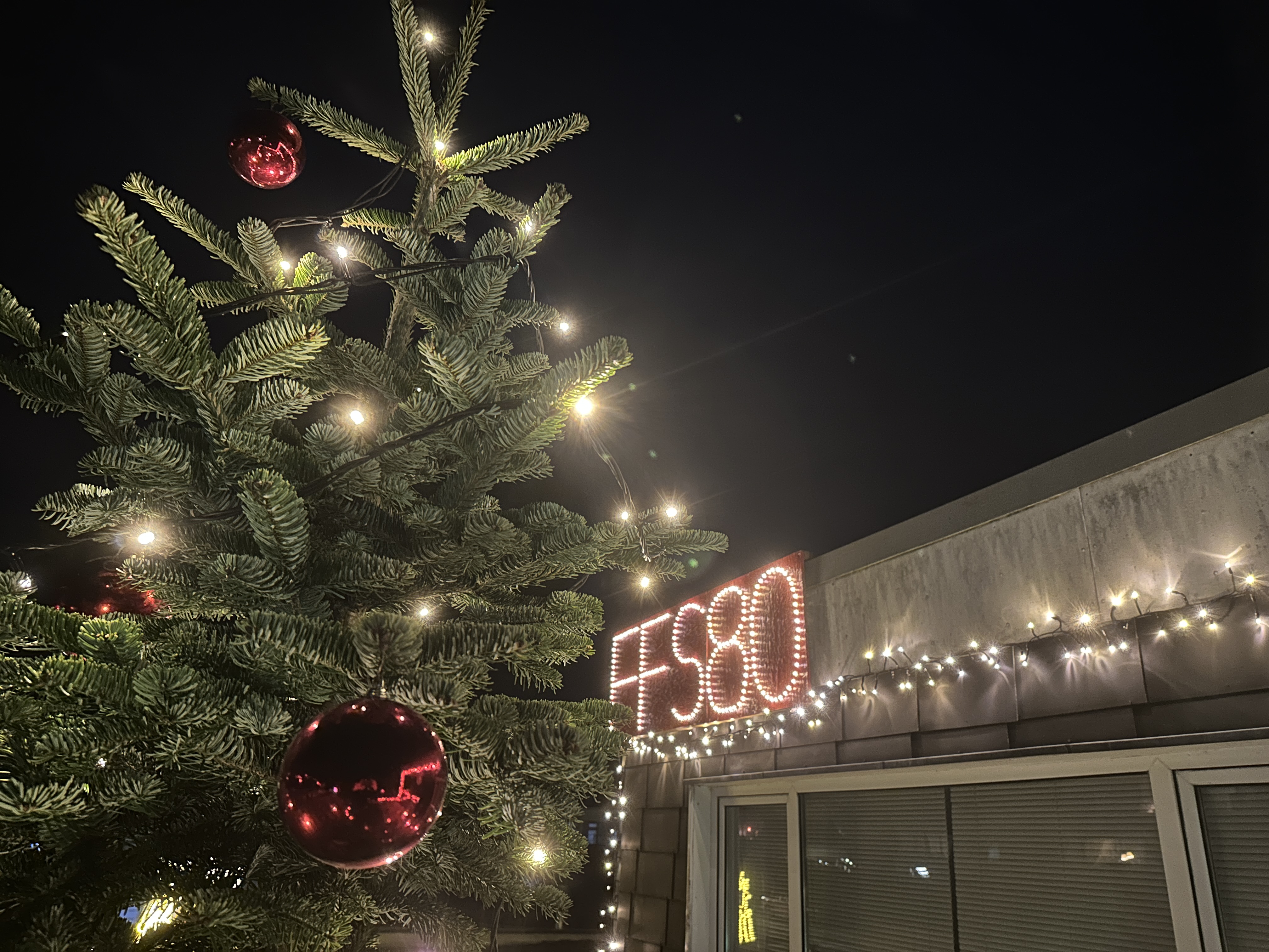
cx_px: 634
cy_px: 476
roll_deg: -3.4
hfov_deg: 71.6
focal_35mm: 24
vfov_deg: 56.8
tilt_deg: +21.3
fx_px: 880
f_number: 1.78
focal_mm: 6.86
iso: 1000
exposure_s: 1/10
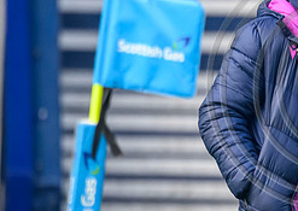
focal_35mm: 2786
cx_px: 385
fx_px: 23515
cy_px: 52
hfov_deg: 0.7
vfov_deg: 0.5
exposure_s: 1/1600
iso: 3200
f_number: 5.6
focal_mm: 784
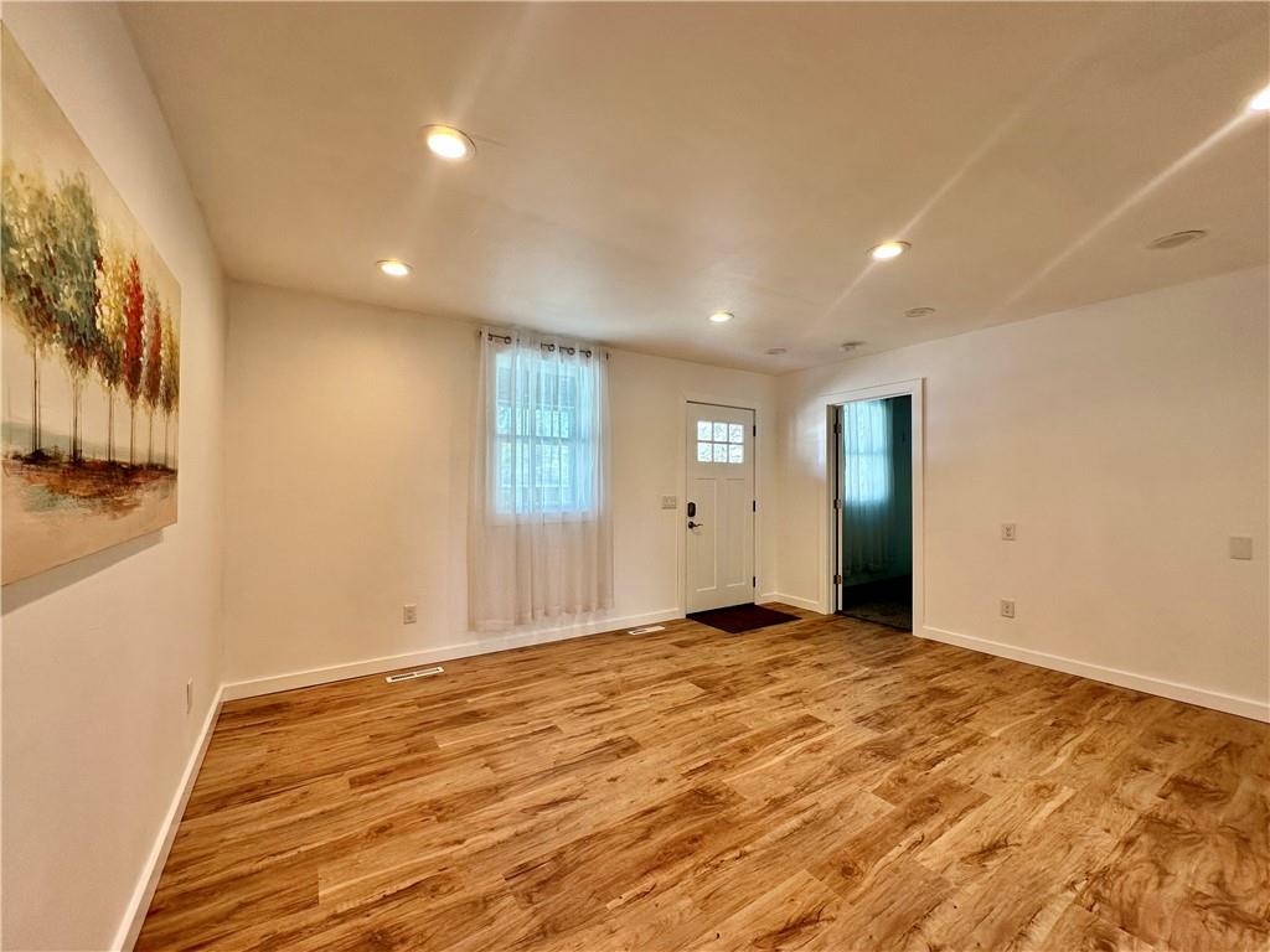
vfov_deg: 85.7
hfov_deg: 102.1
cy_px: 476
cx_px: 635
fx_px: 514
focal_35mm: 14
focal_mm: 2.22
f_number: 2.2
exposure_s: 1/120
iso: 100
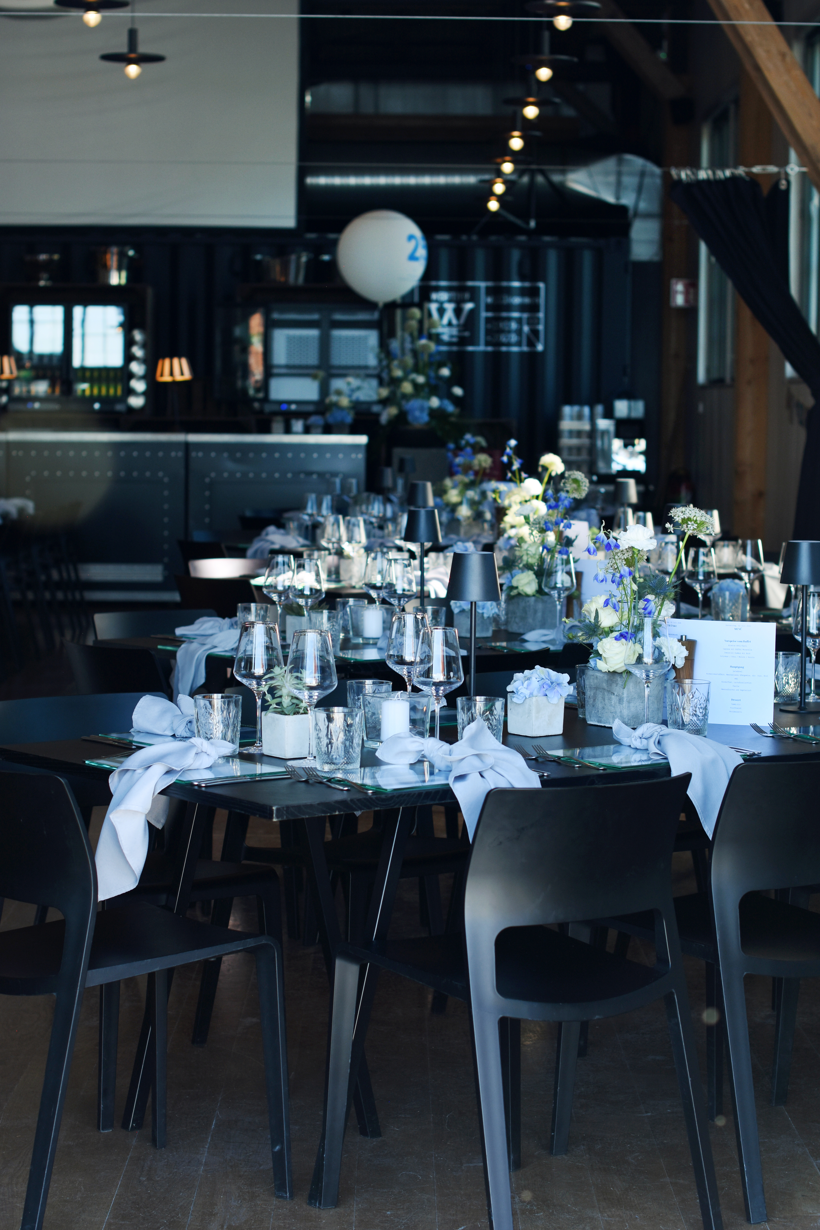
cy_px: 615
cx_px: 410
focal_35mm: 75
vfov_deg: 27.0
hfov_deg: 18.2
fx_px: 2562
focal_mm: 50
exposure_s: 1/200
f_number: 3.2
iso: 200
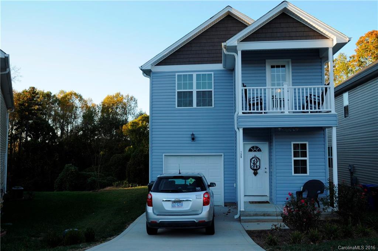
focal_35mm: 30
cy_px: 126
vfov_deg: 43.5
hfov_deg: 62.0
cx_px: 189
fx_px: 314
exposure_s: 1/250
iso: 500
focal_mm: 20
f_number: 8
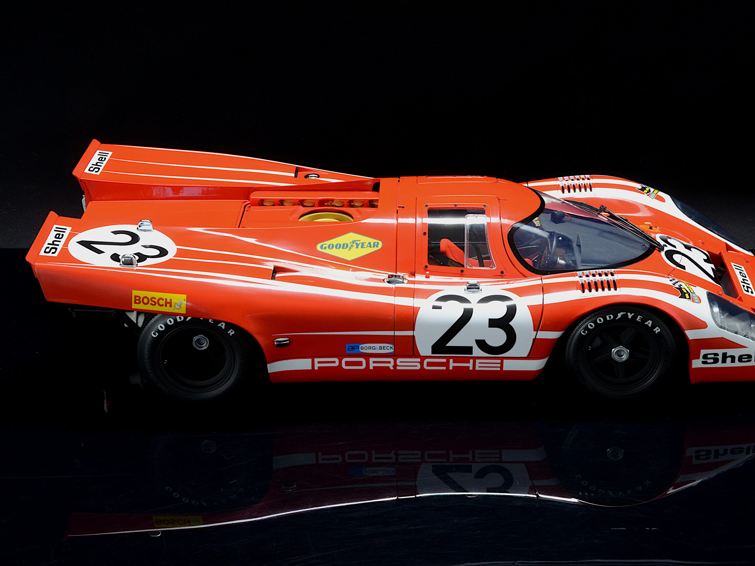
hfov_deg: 29.4
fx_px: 1440
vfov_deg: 22.3
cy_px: 284
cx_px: 398
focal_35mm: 66
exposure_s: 1/6
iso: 800
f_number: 18
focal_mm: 40
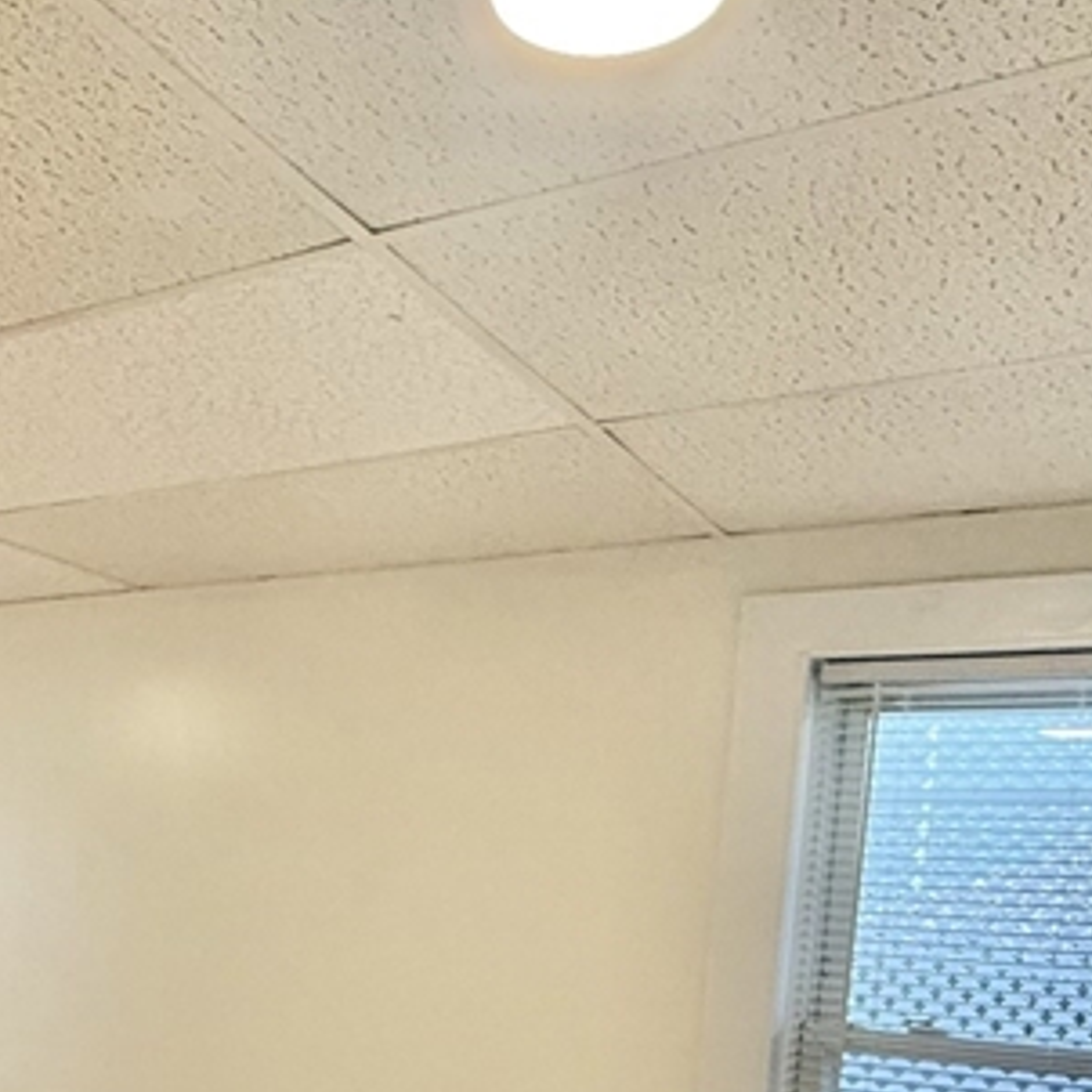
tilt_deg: -3.2
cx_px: 163
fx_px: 1499
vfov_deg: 37.3
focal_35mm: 42
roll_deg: -4.7
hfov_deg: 38.0
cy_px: 994
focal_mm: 2.22
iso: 320
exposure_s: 1/120
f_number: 2.2
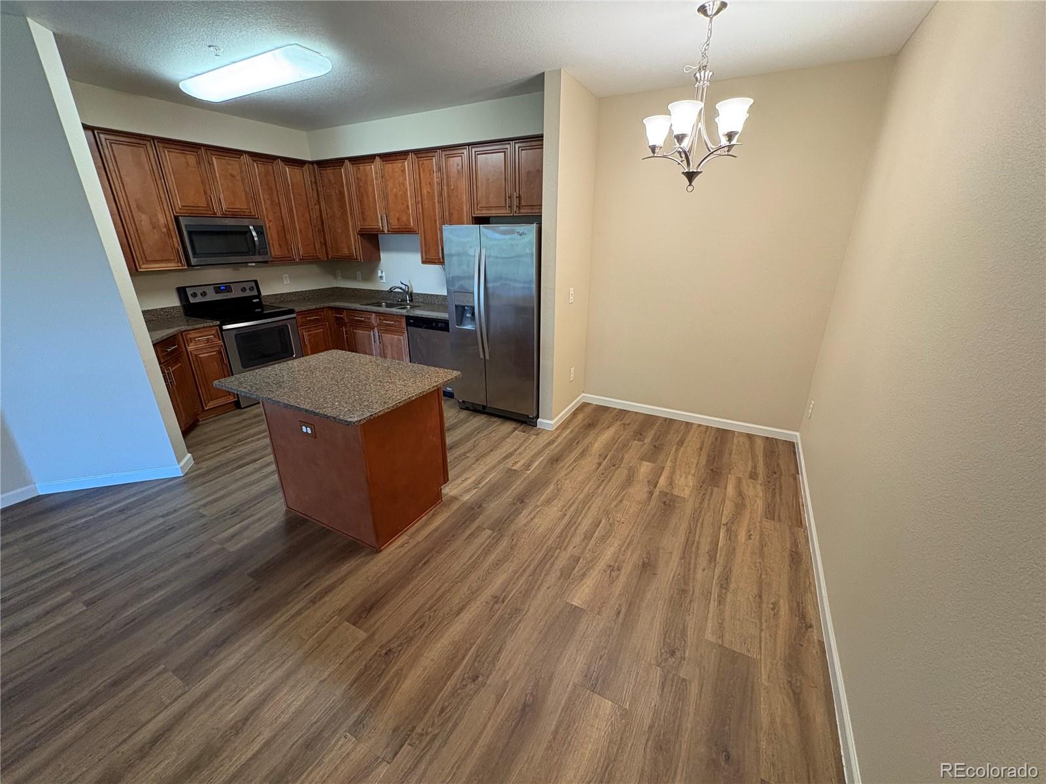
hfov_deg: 102.1
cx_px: 523
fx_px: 423
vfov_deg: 85.7
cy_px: 392
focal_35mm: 14
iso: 320
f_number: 2.2
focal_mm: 2.22
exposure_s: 1/60
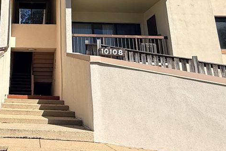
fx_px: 276
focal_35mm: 44
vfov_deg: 29.6
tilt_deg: +17.9
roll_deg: -2.5
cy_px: 24
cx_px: 17
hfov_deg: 40.6
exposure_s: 1/4425
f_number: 2.2
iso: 50
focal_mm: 2.22
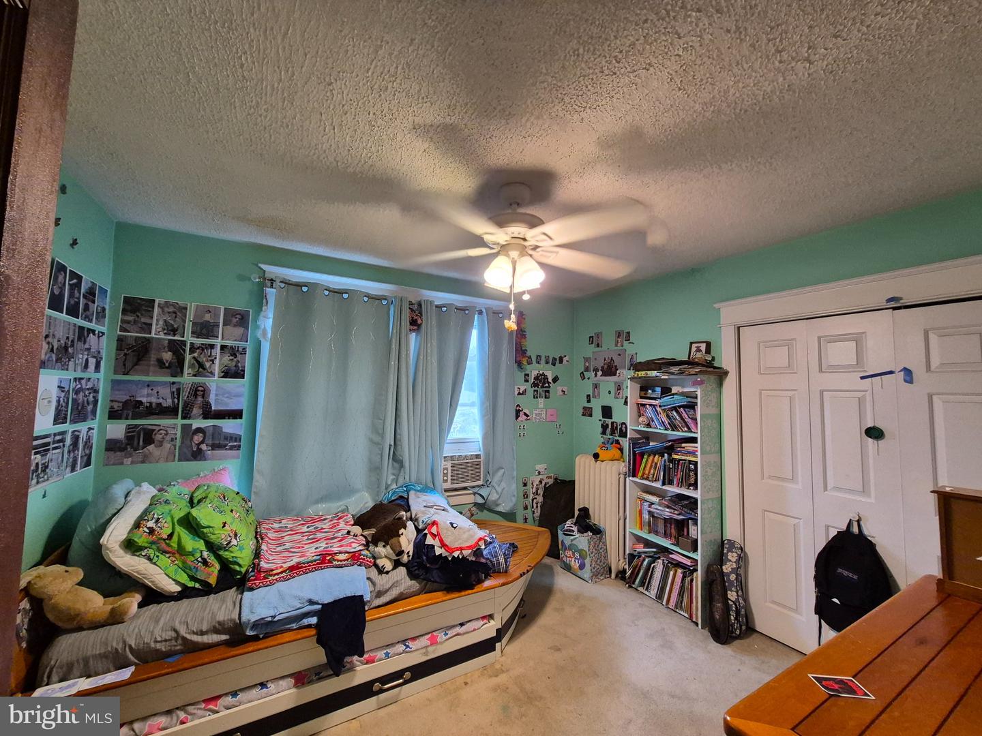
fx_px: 369
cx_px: 491
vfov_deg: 89.9
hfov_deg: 106.2
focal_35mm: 13
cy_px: 368
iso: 400
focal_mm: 1.74
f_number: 2.2
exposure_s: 1/60
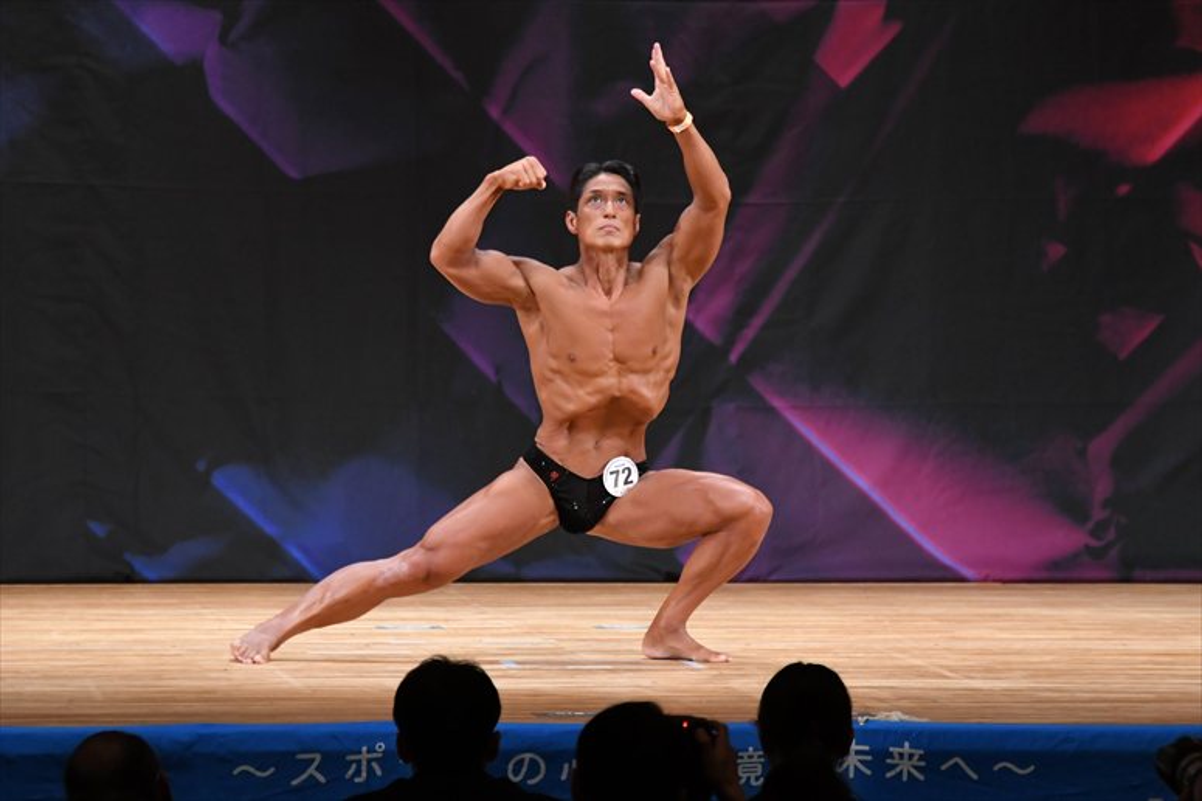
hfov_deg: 7.6
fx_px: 9011
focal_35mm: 270
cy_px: 400
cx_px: 601
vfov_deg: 5.1
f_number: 5.6
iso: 3200
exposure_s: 1/400
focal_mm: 180
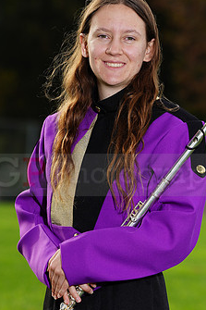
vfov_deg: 5.1
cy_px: 167
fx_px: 3454
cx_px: 121
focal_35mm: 402
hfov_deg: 3.4
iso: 100
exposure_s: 1/200
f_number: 7.1
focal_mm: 232
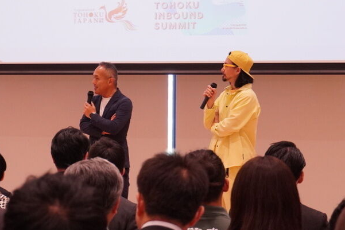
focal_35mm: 188
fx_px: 1802
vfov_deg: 7.3
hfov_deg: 10.9
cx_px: 98
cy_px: 39
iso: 1000
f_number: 5.6
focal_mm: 56
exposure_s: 1/100
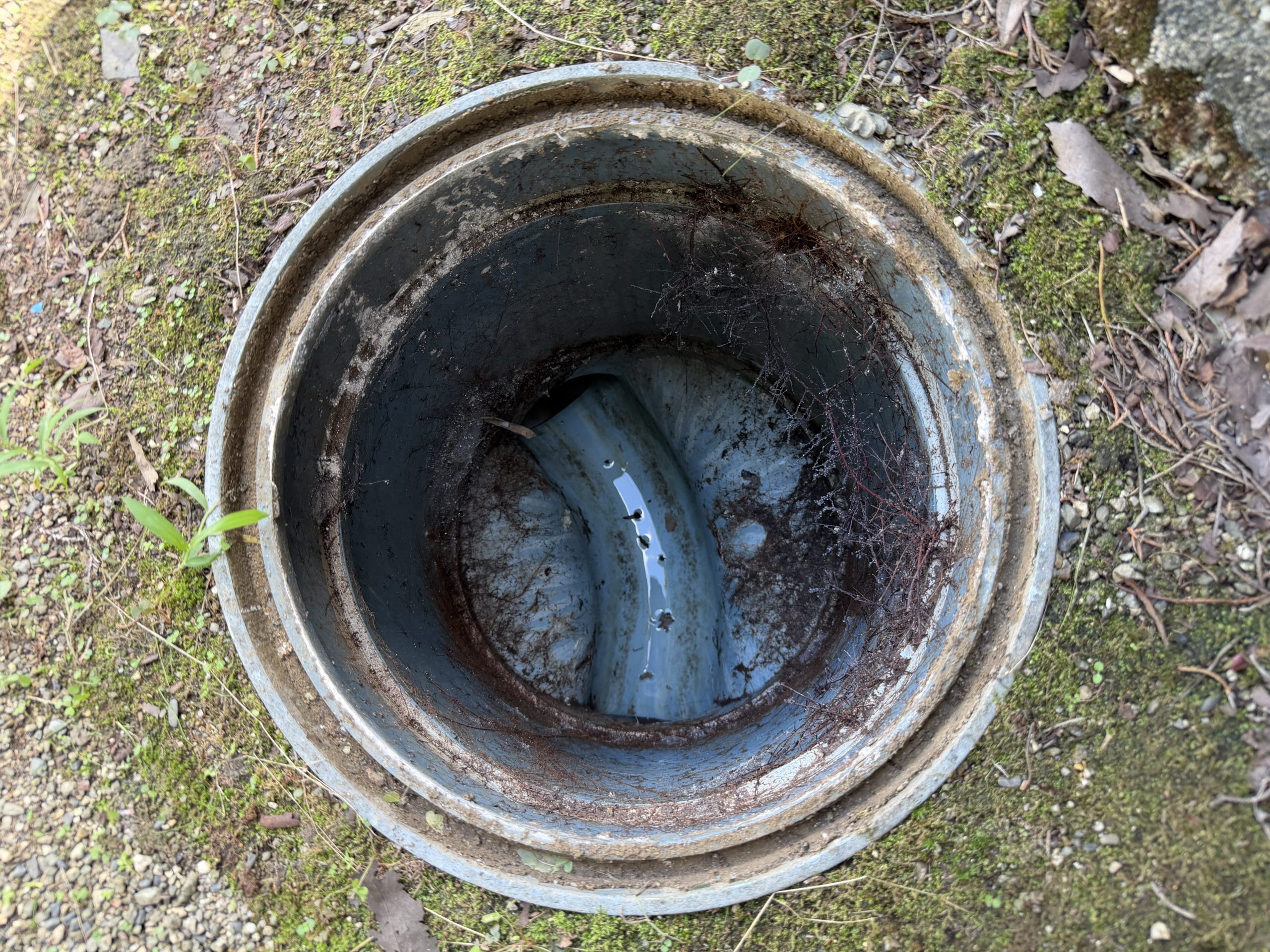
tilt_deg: -82.7
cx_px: 635
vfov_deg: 56.8
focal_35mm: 24
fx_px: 881
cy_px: 476
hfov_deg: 71.6
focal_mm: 6.76
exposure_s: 1/121
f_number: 1.78
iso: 125
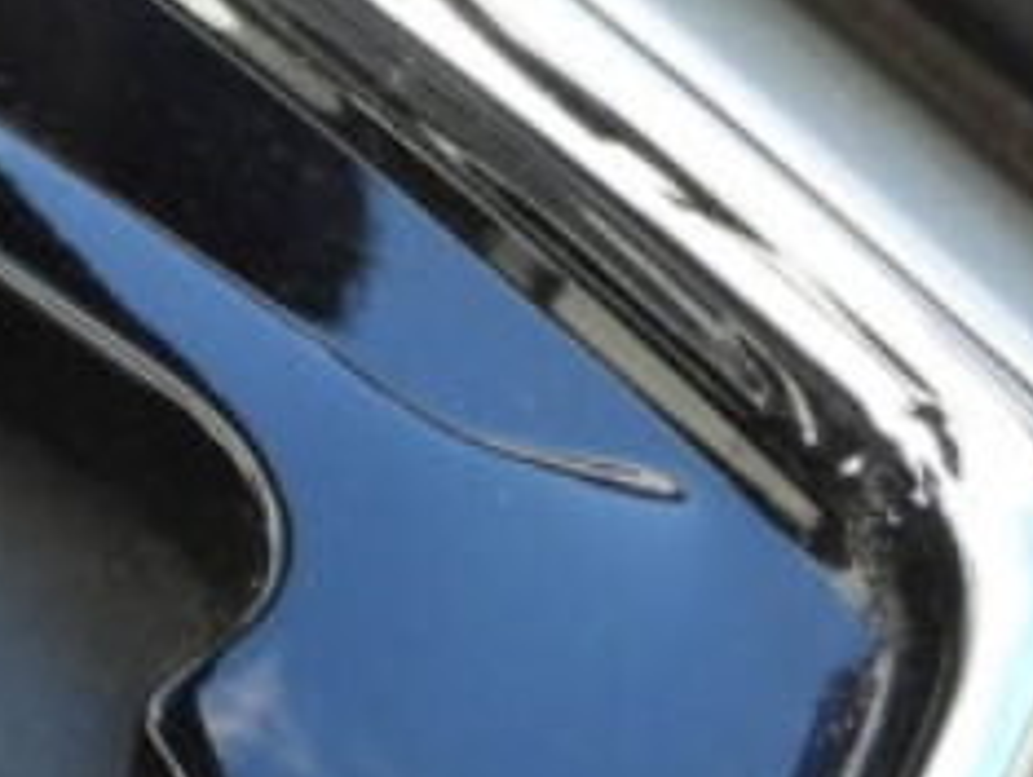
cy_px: -503
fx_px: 18610
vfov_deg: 2.4
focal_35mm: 623
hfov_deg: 3.2
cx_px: -521
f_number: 3.5
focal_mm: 16.3
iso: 100
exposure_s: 1/100
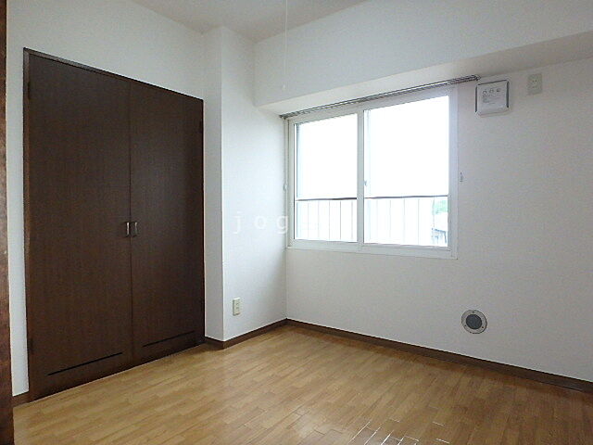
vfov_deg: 63.4
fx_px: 360
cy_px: 222
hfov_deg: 79.0
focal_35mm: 21
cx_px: 296
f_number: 3.5
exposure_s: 1/125
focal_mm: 3.7
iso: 800
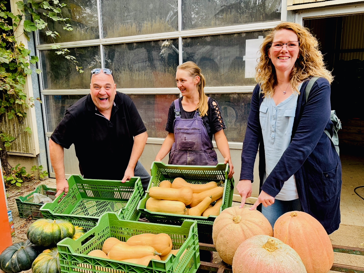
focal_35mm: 26
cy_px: 136
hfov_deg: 67.3
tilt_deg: -9.0
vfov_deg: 53.1
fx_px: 273
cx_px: 182
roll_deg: +1.2
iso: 40
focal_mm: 5.96
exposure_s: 1/122
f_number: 1.6
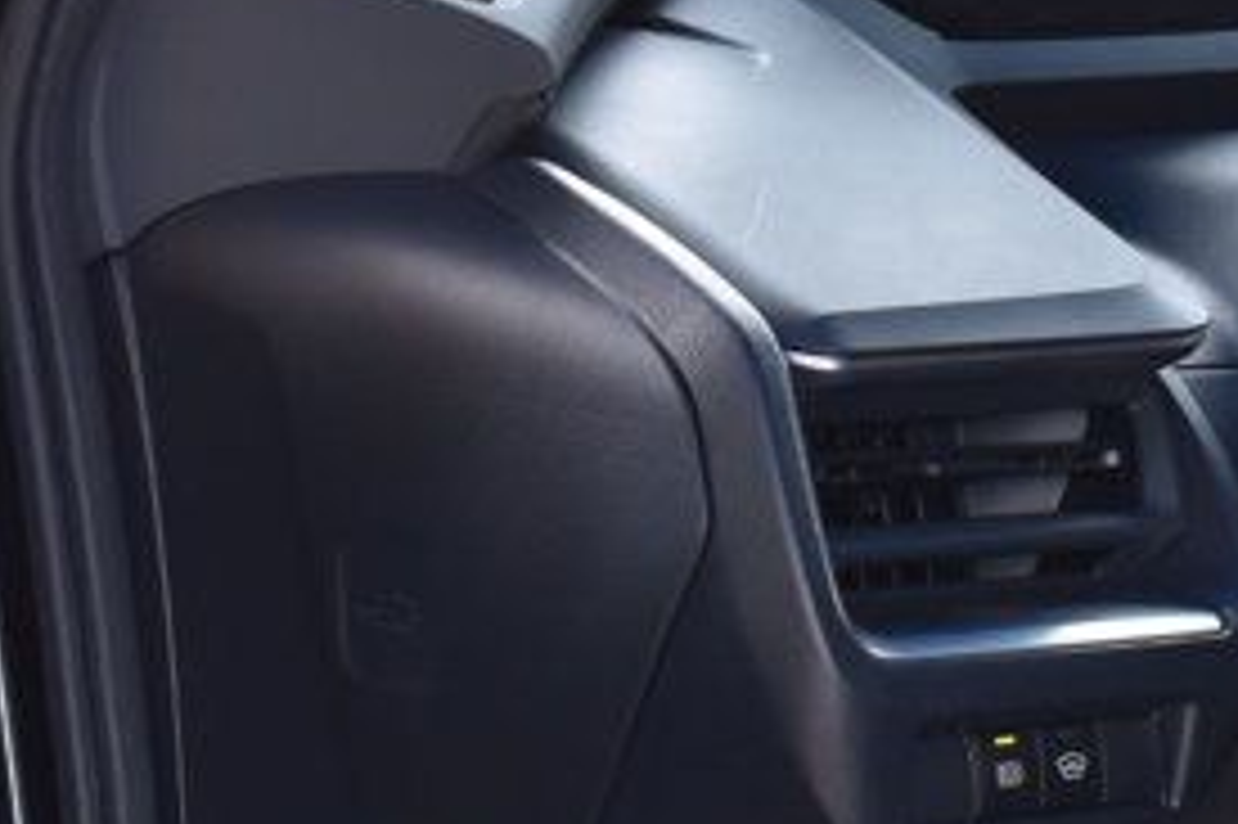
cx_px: 855
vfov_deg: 7.2
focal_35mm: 190
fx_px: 6530
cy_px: 252
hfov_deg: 10.8
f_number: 8
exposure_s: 1/60
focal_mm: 34
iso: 400
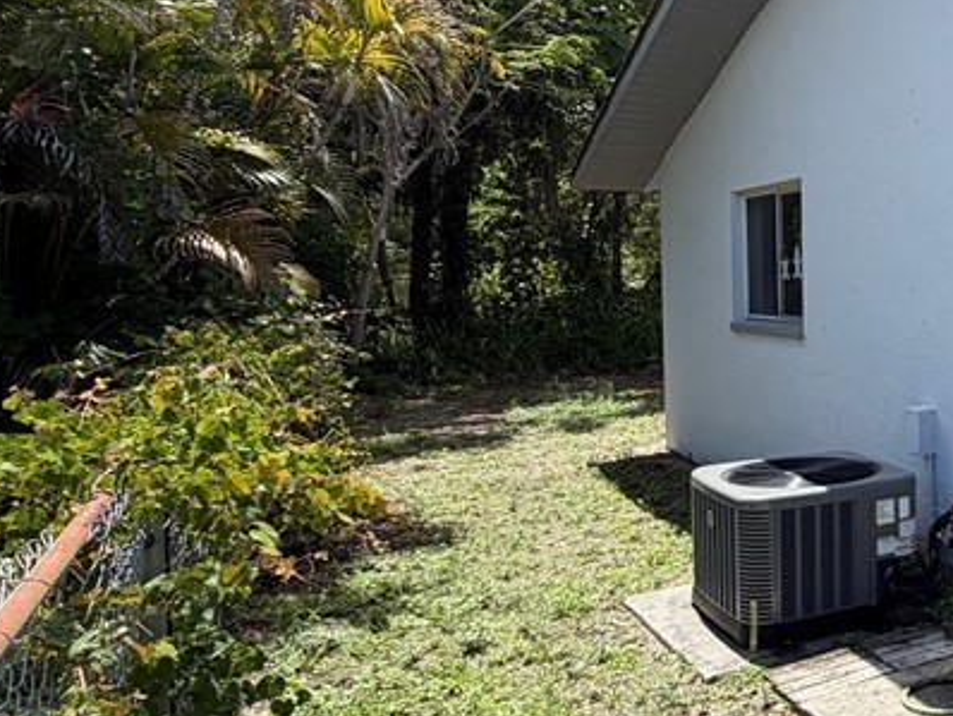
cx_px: 1075
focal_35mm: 36
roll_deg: +0.2
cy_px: 318
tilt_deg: -2.0
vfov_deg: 39.6
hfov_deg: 40.3
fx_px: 992
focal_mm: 2.22
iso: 40
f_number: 2.2
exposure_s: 1/742
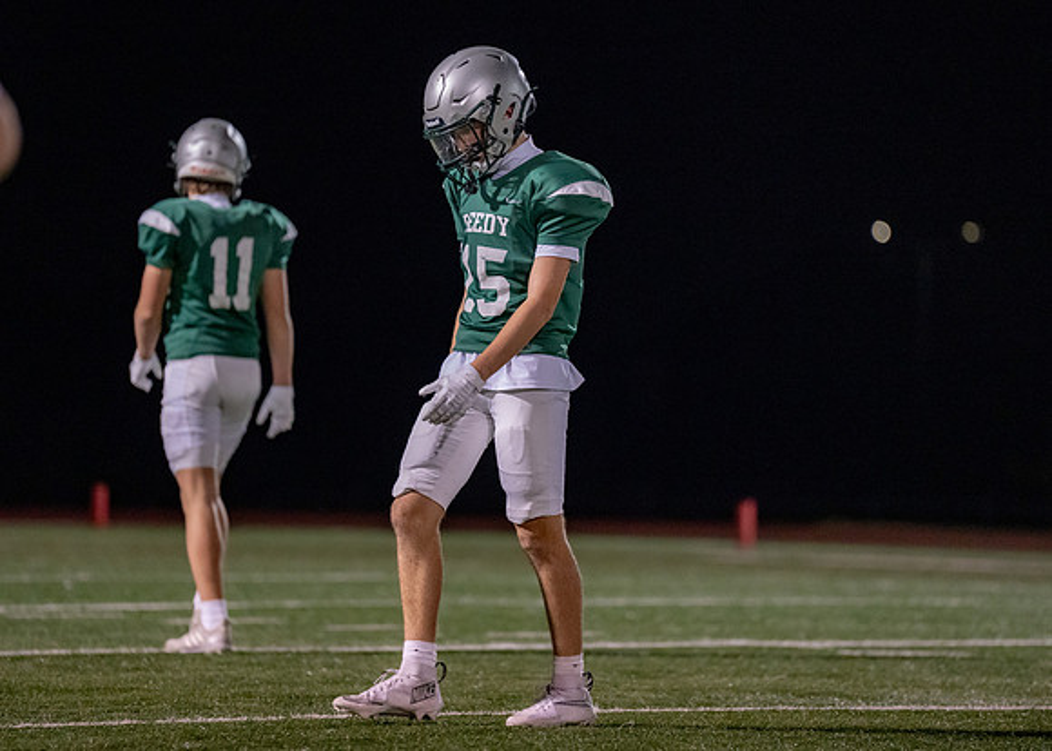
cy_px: 350
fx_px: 7216
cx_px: 525
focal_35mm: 242
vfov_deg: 6.0
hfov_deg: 8.3
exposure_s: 1/1000
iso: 6400
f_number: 2.8
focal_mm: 200
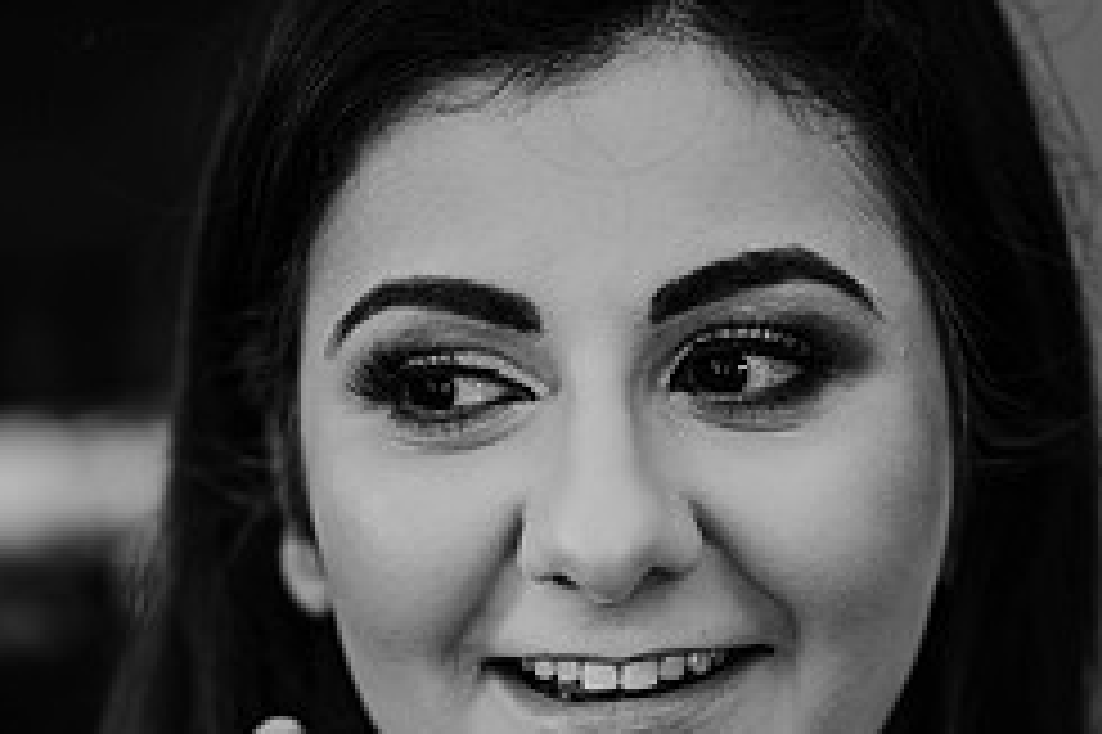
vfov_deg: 8.7
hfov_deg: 13.2
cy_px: 743
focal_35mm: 156
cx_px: 582
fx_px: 4772
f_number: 1.8
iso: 1000
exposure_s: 1/160
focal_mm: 85
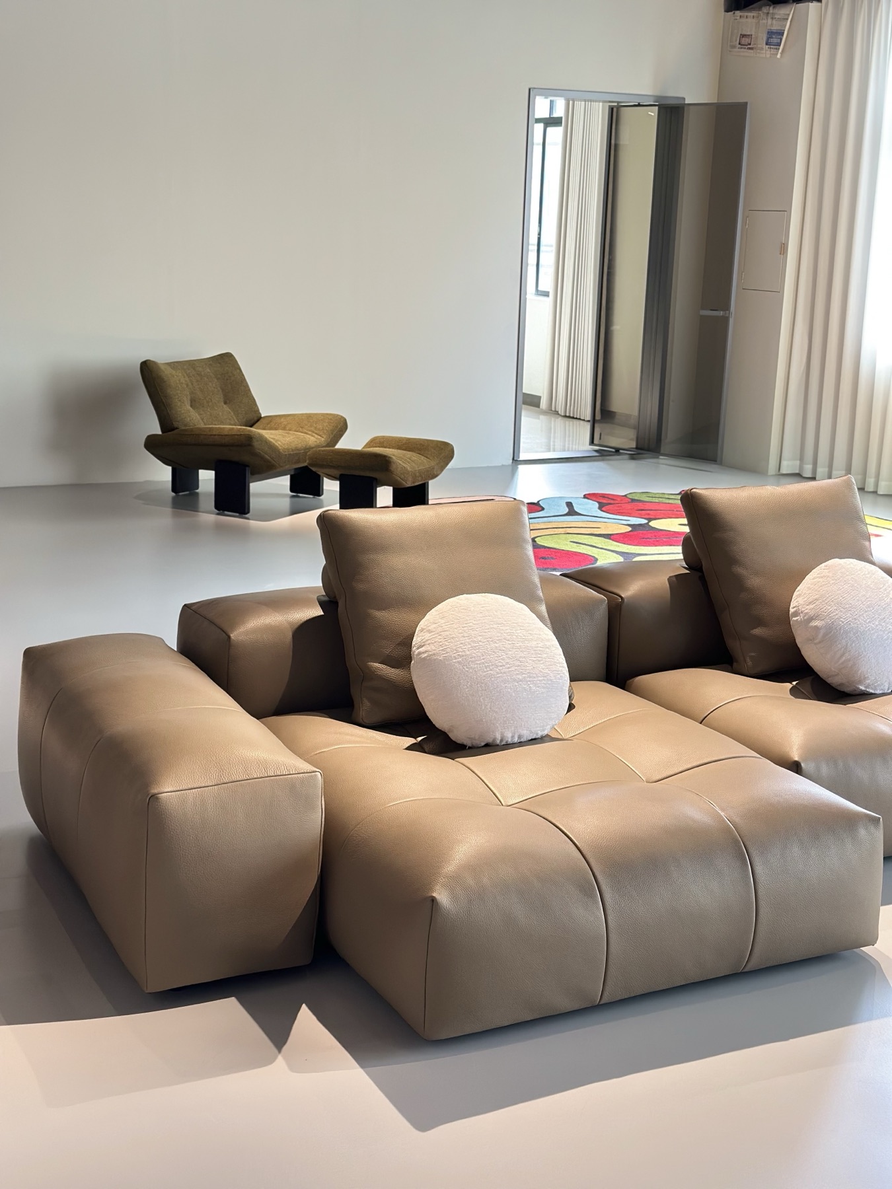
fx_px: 1649
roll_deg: -2.1
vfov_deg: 39.7
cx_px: 446
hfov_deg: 30.3
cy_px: 594
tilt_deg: -12.7
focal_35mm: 48
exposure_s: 1/96
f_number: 1.78
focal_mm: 6.86
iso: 125
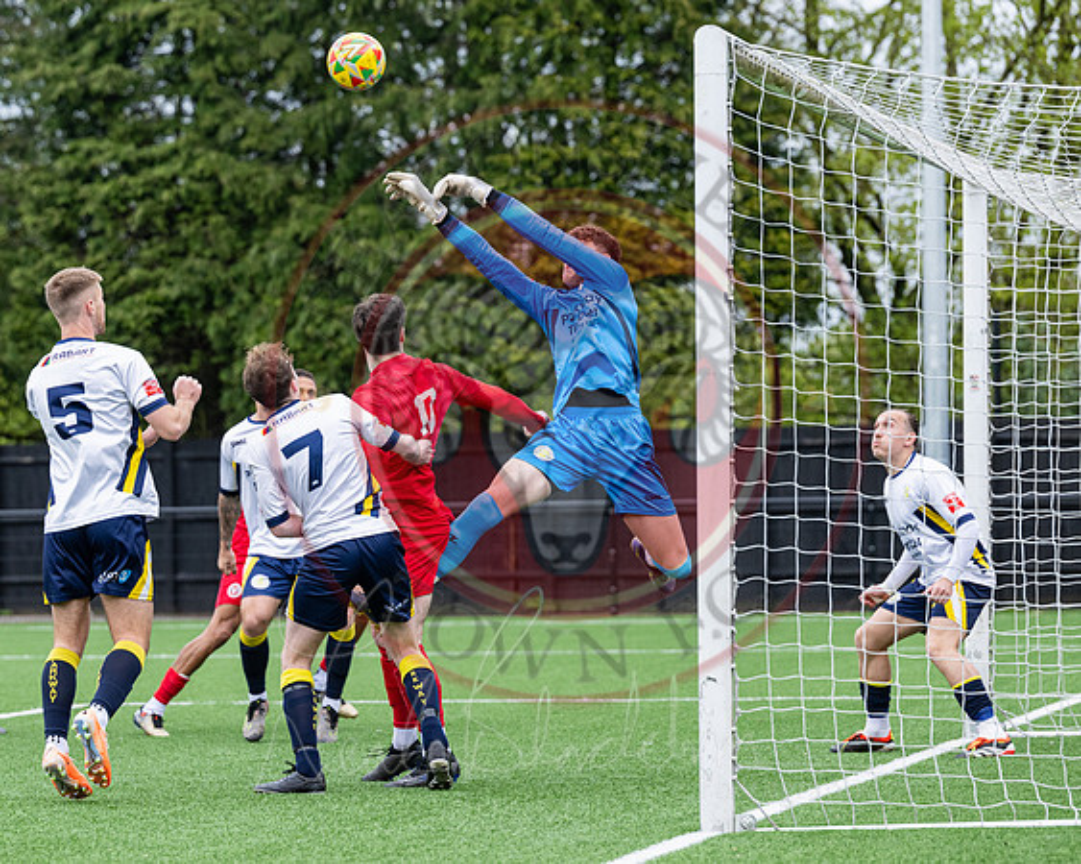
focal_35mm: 178
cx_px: 329
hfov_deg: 10.9
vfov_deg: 8.7
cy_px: 401
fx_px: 5677
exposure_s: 1/2000
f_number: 4
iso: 500
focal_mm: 135
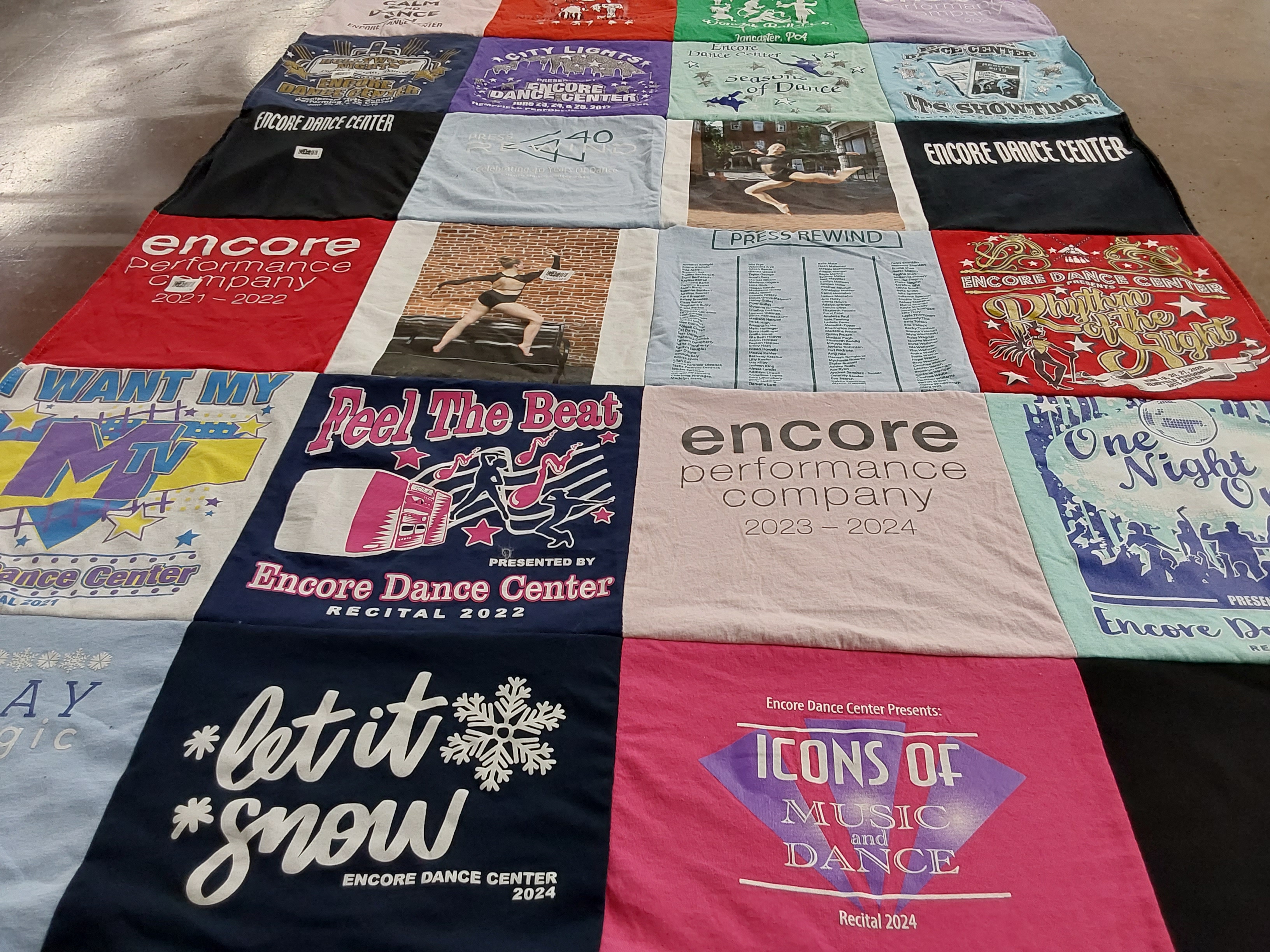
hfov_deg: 63.4
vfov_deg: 49.7
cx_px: 635
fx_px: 1027
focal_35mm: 28
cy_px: 476
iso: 100
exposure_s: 1/60
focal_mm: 2.91
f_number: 1.9
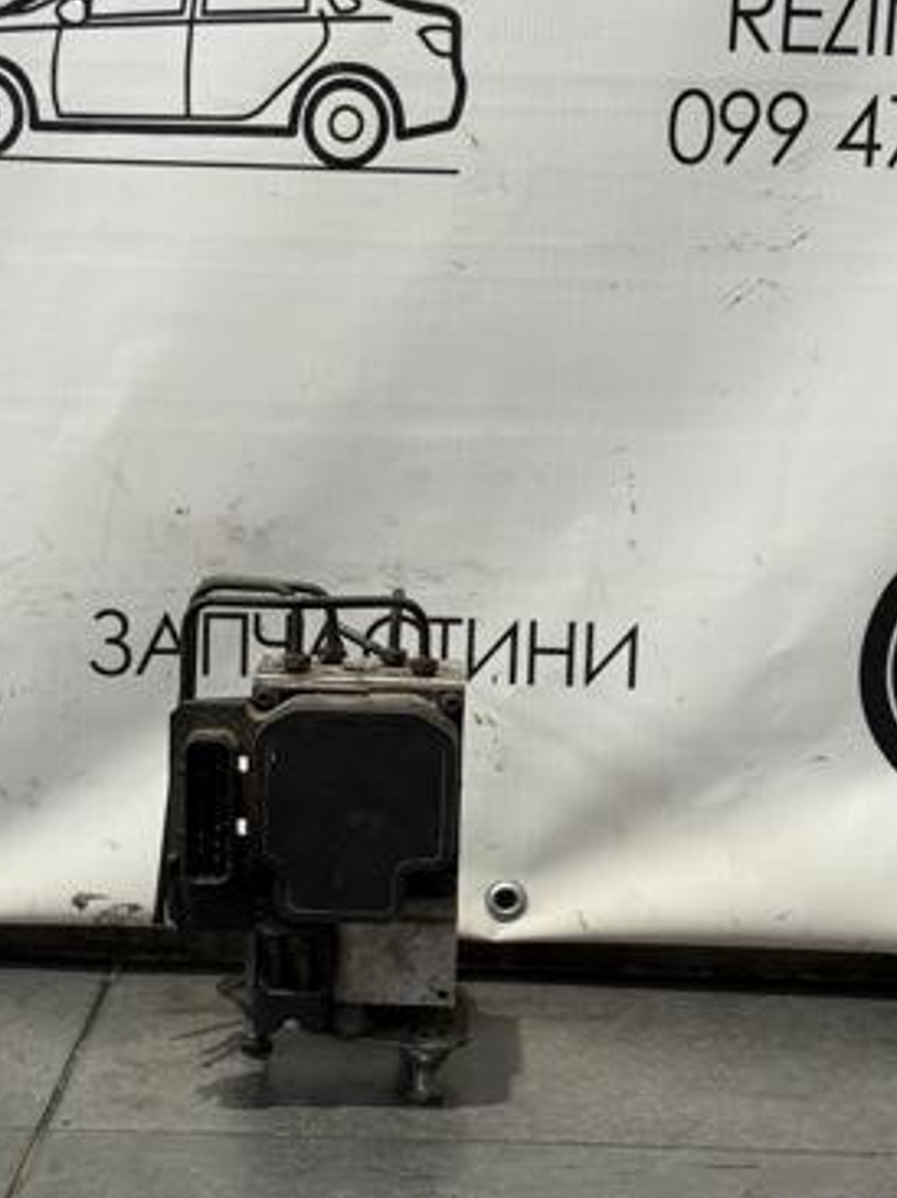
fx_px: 2179
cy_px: 723
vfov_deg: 30.7
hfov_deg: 23.2
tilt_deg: -10.3
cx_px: 358
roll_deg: -2.1
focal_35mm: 63
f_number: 1.78
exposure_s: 1/50
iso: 160
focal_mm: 6.76
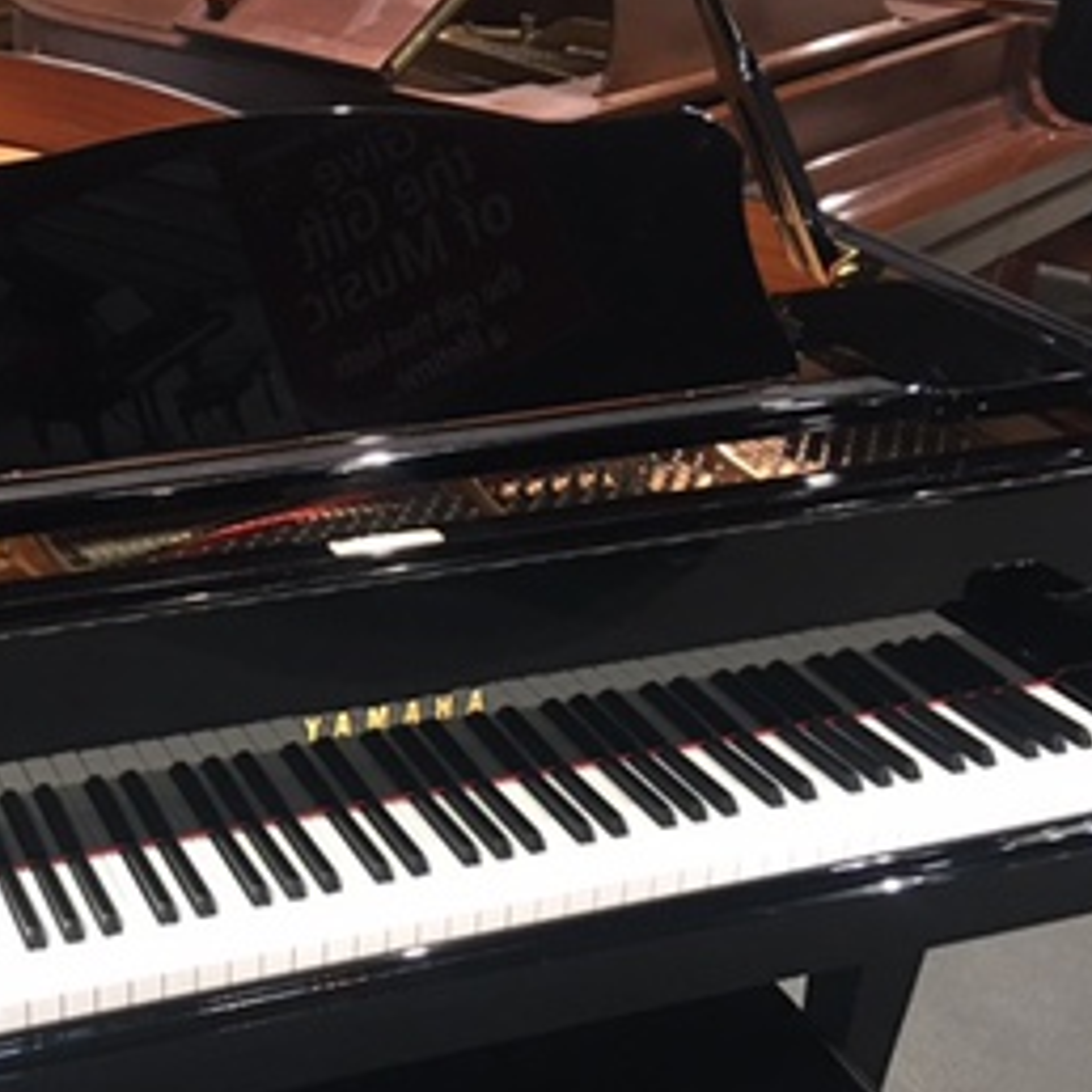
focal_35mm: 53
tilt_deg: -27.3
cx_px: 218
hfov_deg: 31.4
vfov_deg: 32.1
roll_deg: -1.3
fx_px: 1892
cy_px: 660
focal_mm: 4.15
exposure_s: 1/4
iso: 50
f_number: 2.2
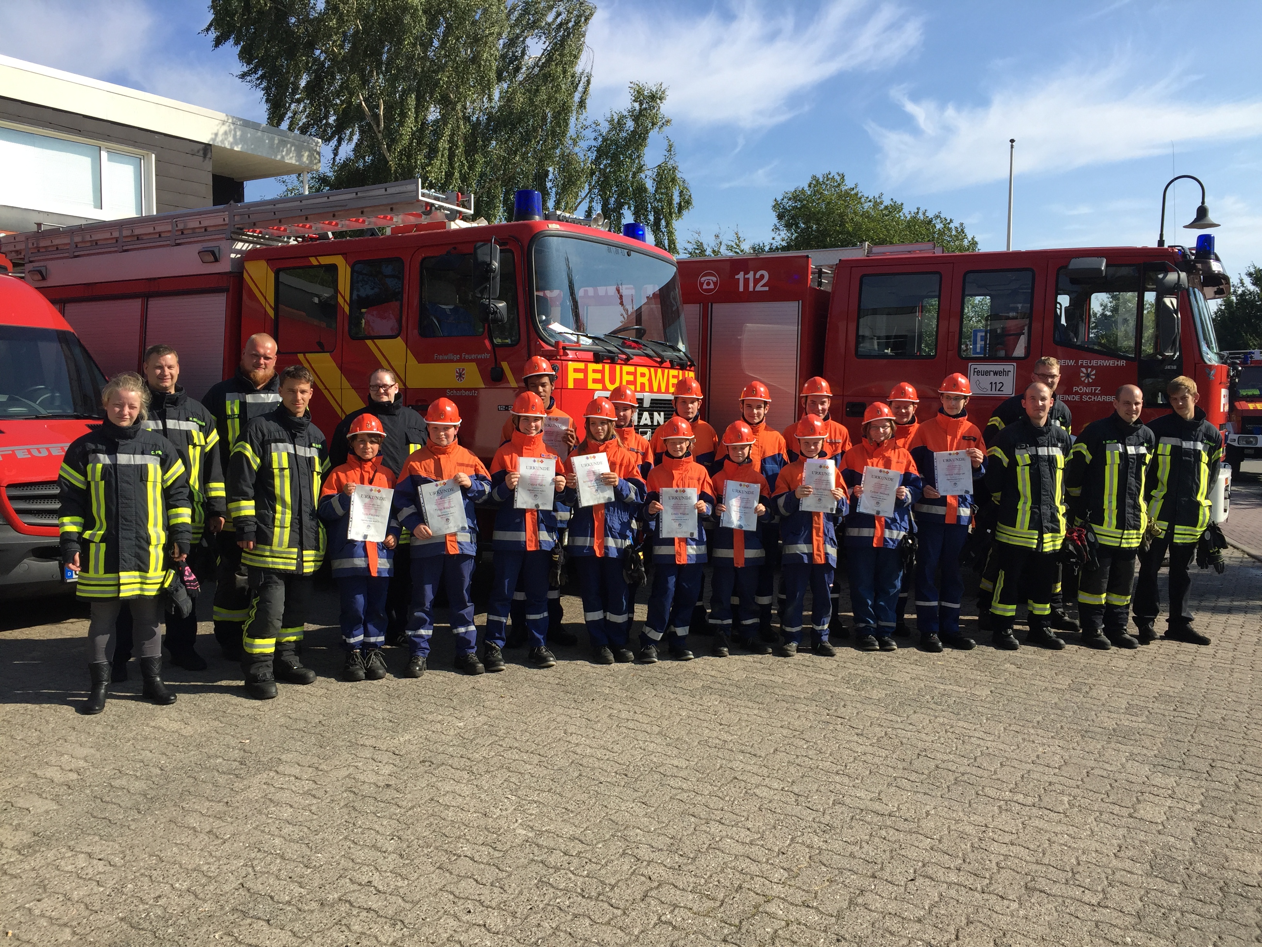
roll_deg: -0.4
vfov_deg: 48.2
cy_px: 474
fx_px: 1057
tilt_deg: -3.7
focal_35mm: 29
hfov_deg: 61.7
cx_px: 631
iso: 32
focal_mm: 4.15
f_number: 2.2
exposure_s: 1/1582
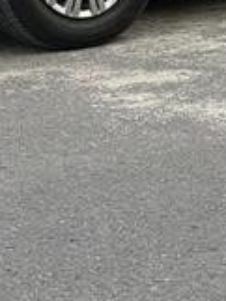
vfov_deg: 7.6
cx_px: 204
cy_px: -38
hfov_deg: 5.7
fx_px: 2252
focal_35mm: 259
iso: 80
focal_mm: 6.86
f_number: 1.78
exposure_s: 1/494
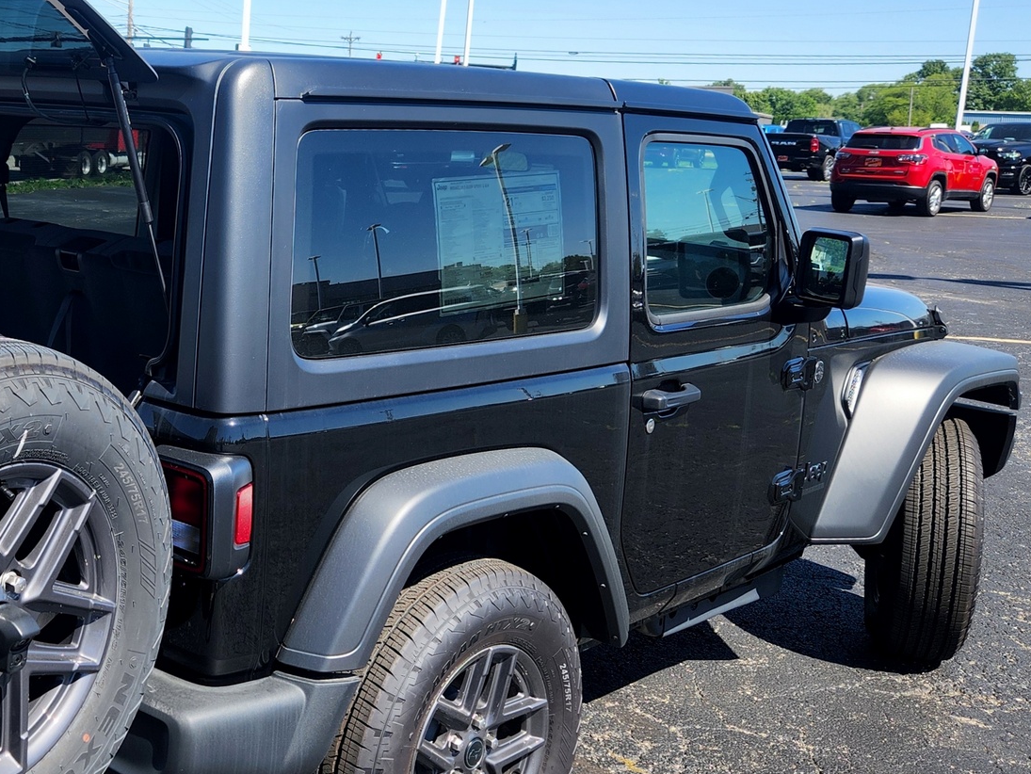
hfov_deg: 41.5
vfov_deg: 33.6
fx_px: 1281
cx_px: 170
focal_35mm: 43
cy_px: 352
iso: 20
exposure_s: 1/807
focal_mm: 5.4
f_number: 1.8
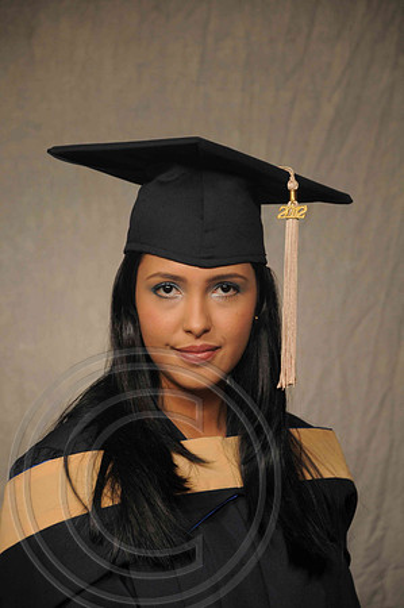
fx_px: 2531
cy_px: 304
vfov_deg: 13.7
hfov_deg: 9.1
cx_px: 202
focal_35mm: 150
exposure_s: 1/125
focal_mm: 100
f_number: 5.6
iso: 200
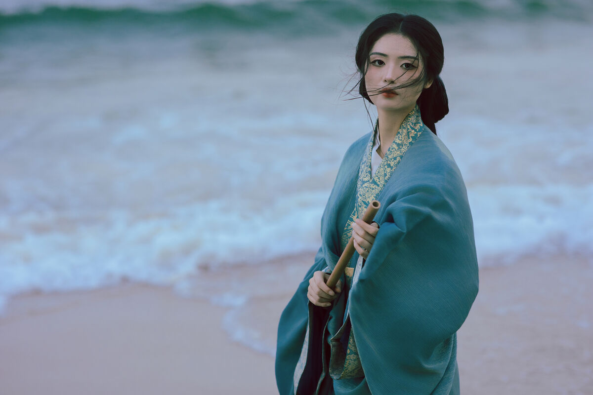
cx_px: 296
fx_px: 1400
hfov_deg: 23.9
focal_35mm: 85
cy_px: 198
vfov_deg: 16.1
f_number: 2.8
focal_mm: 85
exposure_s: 1/500
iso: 800
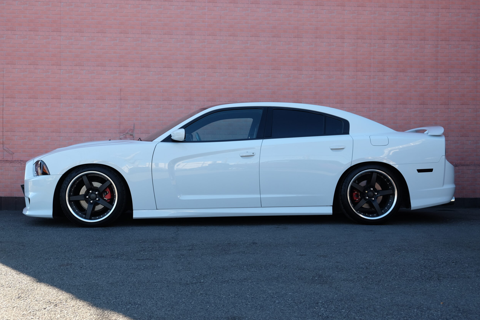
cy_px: 159
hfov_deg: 39.6
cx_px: 237
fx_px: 667
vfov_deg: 27.0
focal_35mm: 50
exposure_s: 1/150
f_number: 5.6
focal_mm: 32.9
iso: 200
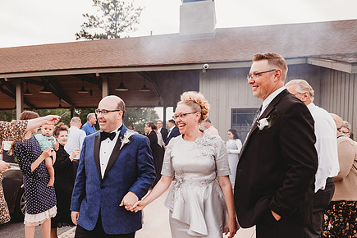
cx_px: 142
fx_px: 317
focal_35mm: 32
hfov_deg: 58.2
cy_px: 149
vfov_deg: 40.8
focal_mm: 24
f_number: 2.5
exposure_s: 1/200
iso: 160
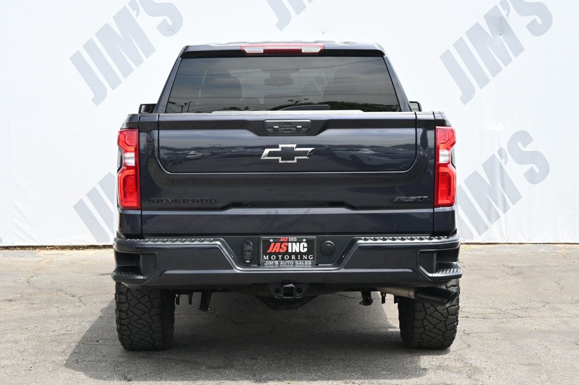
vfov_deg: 19.3
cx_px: 290
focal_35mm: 70
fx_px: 1133
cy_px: 192
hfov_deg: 28.7
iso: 360
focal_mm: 47
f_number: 6
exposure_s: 1/250
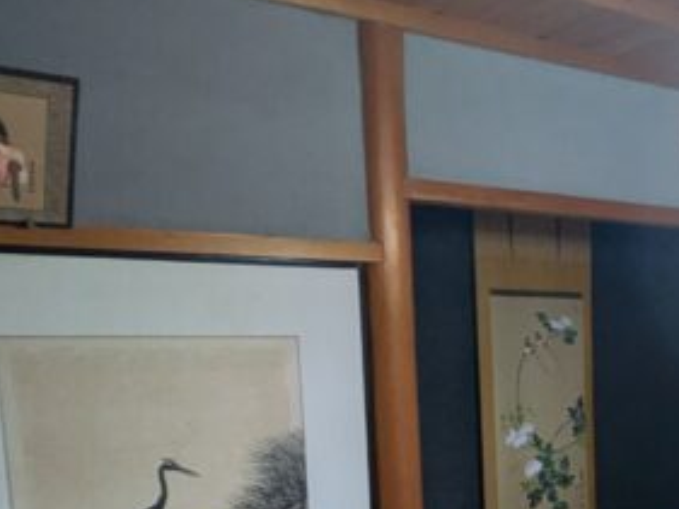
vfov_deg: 27.5
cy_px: 461
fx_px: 1001
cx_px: 809
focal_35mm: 51
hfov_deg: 31.5
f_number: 2.2
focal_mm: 1.83
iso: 218
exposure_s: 1/40
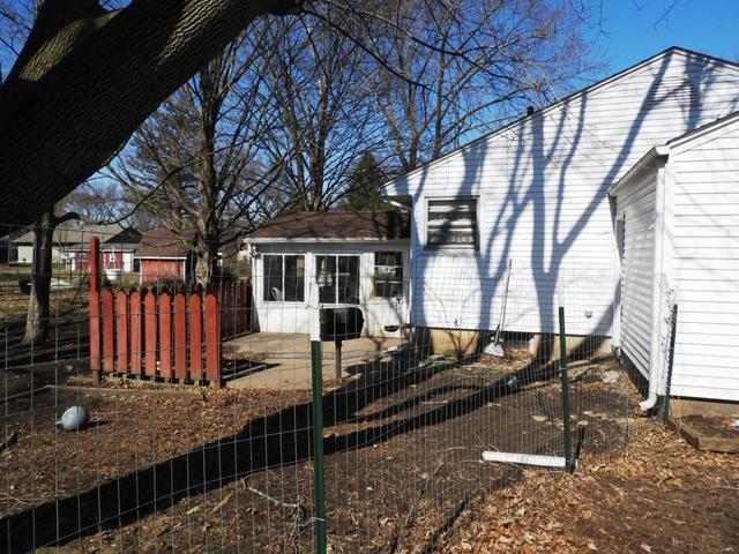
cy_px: 277
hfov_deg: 71.6
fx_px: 512
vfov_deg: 56.8
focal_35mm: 24
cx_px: 370
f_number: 3.3
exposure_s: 1/2000
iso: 100
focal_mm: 4.3
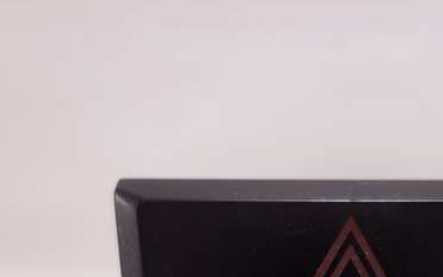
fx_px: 761
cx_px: 355
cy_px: 301
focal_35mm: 63
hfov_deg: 31.6
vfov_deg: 19.8
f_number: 2.2
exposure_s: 1/100
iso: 125
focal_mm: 10.4
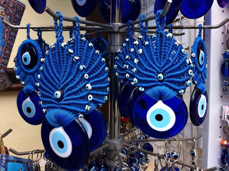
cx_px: 114
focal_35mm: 35
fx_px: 231
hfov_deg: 52.7
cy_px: 86
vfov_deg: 40.6
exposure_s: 1/157
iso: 80
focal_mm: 3.85
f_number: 2.8
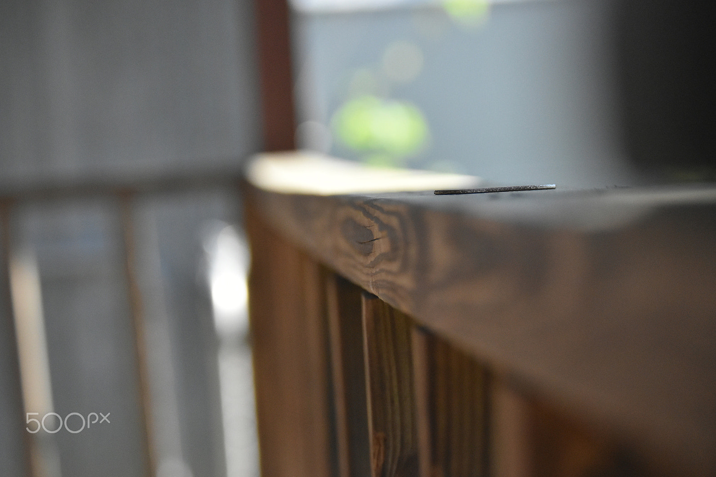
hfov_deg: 24.3
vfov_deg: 16.4
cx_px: 360
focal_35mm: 84
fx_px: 1661
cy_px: 241
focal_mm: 55
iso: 2500
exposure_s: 1/4000
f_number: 4
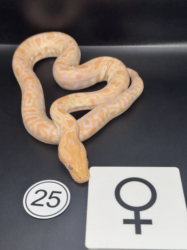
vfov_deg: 39.7
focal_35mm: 48
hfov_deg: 30.3
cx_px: 94
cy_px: 125
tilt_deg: -44.4
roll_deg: +1.3
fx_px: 346
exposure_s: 1/312
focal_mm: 6.76
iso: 50
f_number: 1.78
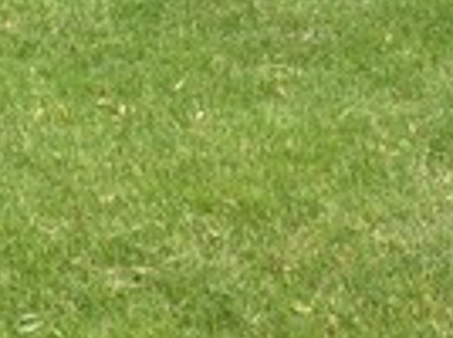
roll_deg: +0.5
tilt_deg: -4.3
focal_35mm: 158
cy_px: -132
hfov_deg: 12.5
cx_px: 112
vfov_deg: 9.2
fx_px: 2064
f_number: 2.4
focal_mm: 4.12
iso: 50
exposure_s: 1/951
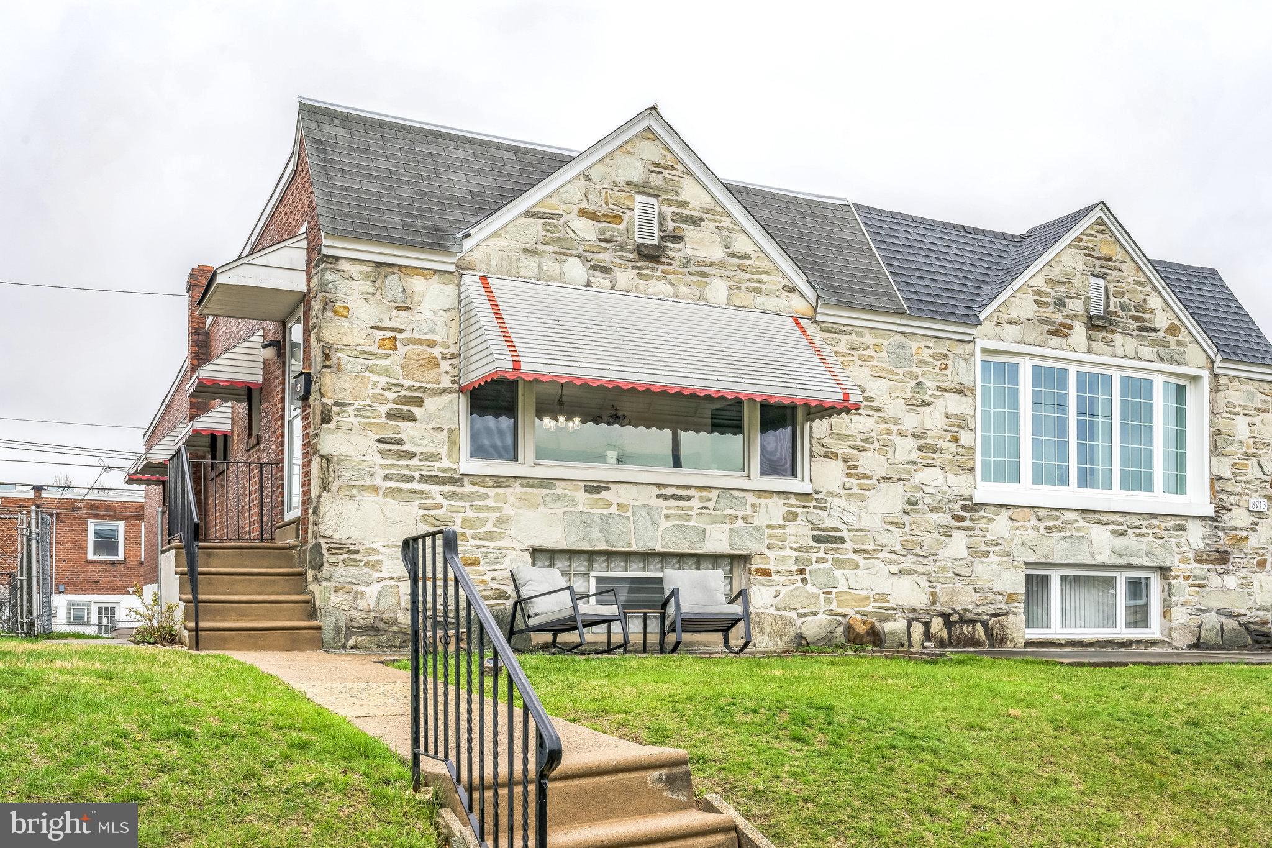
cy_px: 424
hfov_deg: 57.2
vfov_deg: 40.0
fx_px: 1166
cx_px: 636
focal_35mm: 33
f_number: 11
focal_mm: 33
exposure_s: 1/125
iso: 640
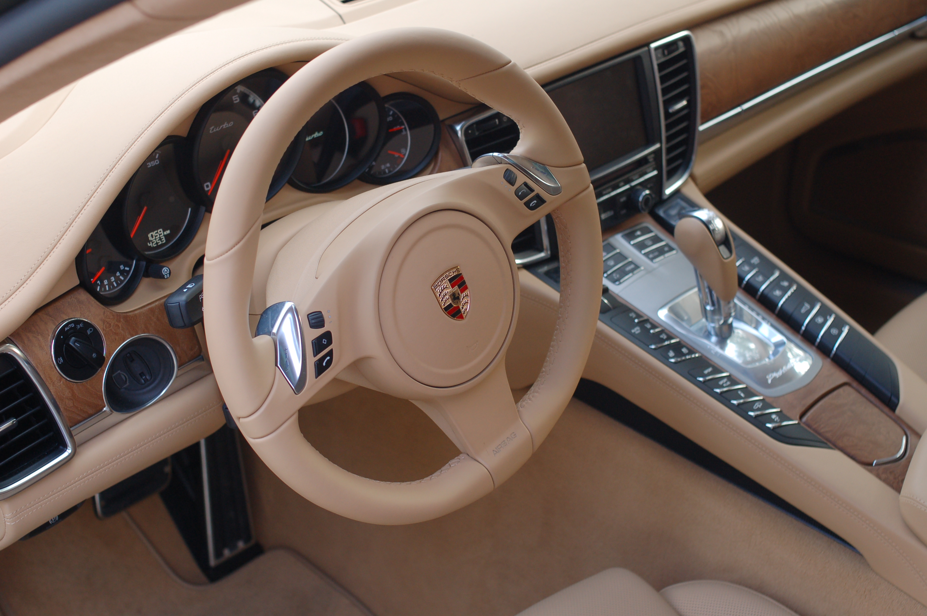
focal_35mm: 52
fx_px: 1351
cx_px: 464
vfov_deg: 25.7
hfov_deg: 37.9
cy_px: 308
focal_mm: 35
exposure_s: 1/125
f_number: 4
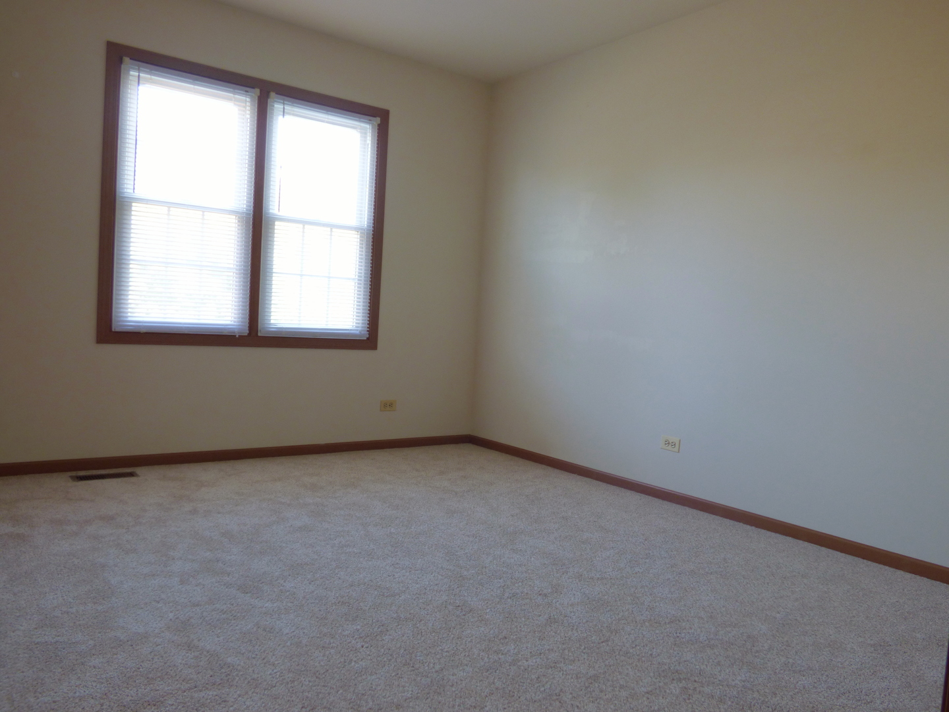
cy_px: 356
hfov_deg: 67.3
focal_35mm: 26
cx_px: 474
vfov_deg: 53.1
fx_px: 713
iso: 100
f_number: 4
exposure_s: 1/8
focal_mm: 4.61
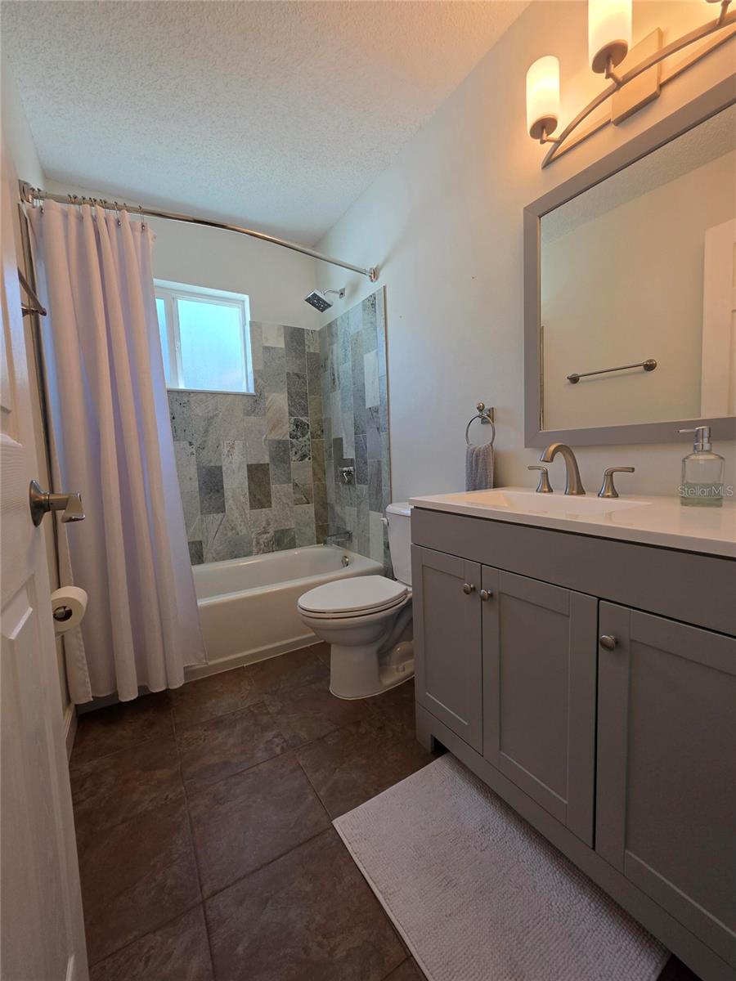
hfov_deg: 89.9
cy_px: 490
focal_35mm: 13
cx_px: 368
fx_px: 369
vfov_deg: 106.2
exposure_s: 1/120
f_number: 1.9
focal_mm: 2.2
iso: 32
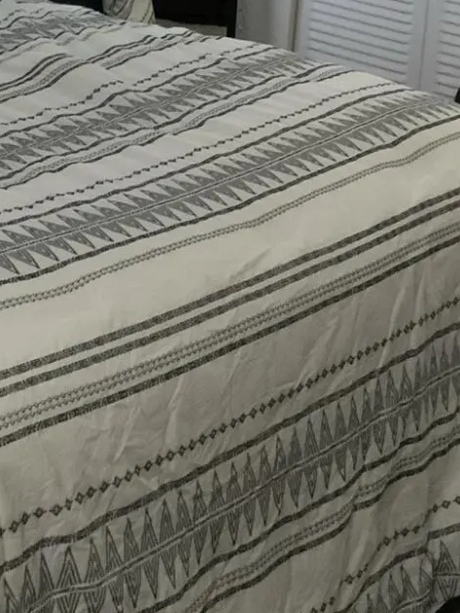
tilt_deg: -14.8
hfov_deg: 15.7
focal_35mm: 92
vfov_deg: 20.6
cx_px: -8
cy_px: -3
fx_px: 1629
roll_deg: -2.3
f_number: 1.8
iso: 250
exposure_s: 1/40
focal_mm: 3
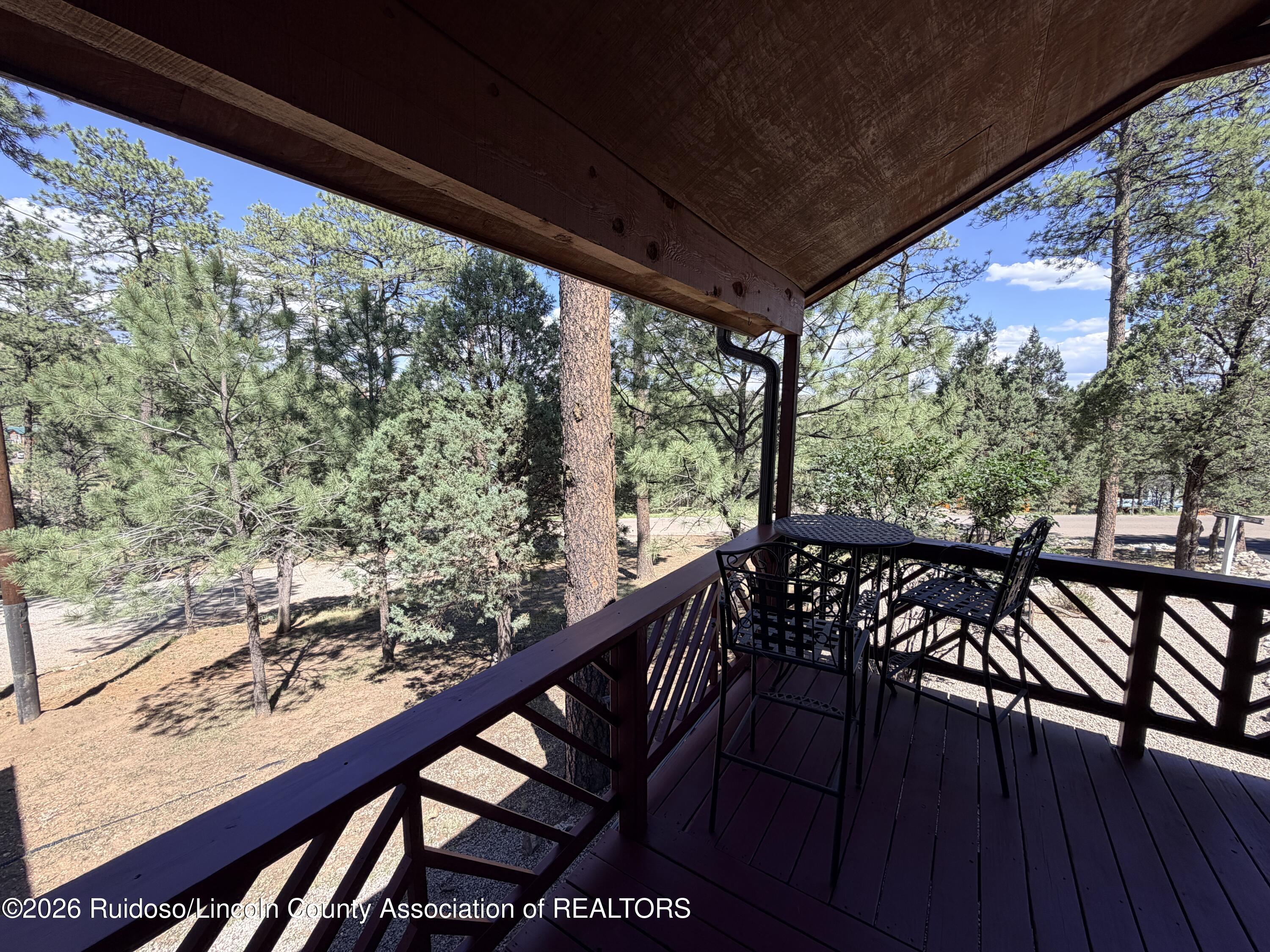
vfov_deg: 85.7
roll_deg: -0.3
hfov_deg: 102.1
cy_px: 476
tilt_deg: -7.1
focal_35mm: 14
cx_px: 635
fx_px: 514
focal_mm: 2.22
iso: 40
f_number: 2.2
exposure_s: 1/502
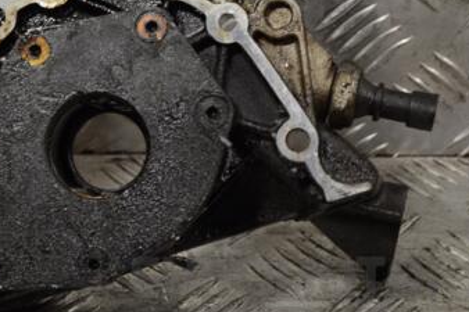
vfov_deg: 11.4
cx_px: 105
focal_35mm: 120
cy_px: 93
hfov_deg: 17.0
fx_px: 1561
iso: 160
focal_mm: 45
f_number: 5.3
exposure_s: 1/30
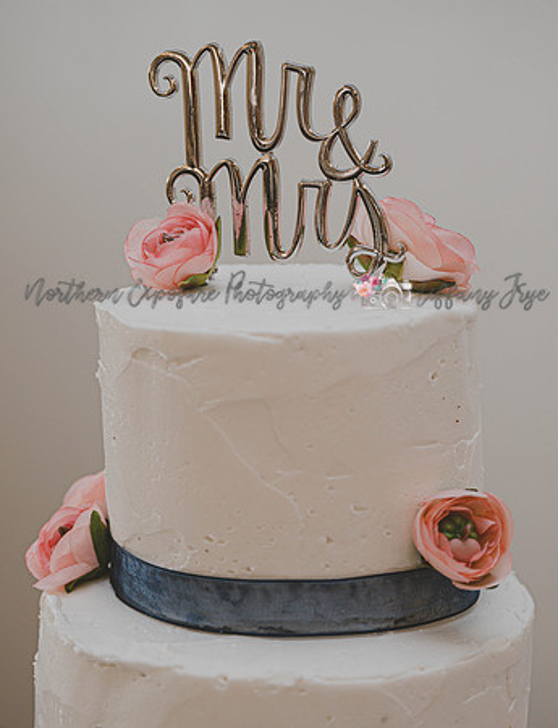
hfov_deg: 19.7
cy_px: 364
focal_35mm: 76
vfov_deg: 25.5
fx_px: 1608
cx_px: 334
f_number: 4
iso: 280
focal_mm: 53
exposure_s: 1/60
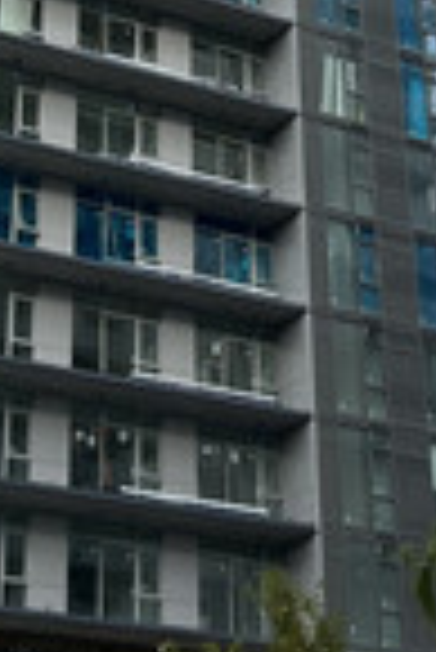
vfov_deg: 16.1
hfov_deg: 11.5
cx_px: 256
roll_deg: +1.1
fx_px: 2157
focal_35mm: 119
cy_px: -256
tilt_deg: +33.0
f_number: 1.5
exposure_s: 1/2008
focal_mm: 5.7
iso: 50
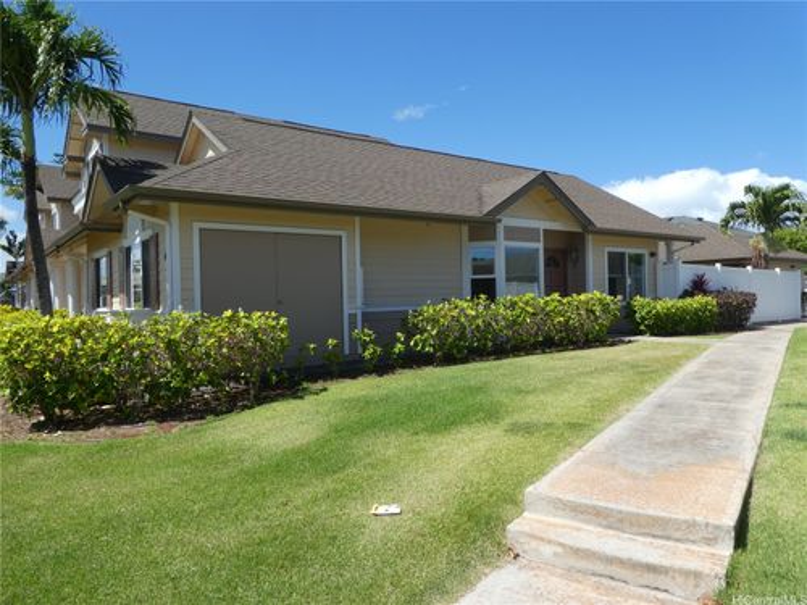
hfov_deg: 71.6
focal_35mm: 24
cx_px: 404
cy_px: 302
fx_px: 560
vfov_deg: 56.8
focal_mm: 4.3
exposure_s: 1/800
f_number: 3.3
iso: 80
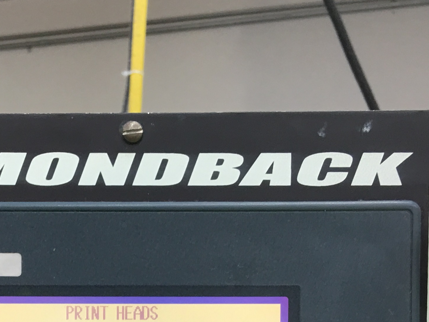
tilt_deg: +1.2
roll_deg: -1.8
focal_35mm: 80
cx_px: 82
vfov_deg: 17.5
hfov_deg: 24.0
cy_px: 392
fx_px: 991
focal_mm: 4.15
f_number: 2.2
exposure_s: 1/15
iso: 25
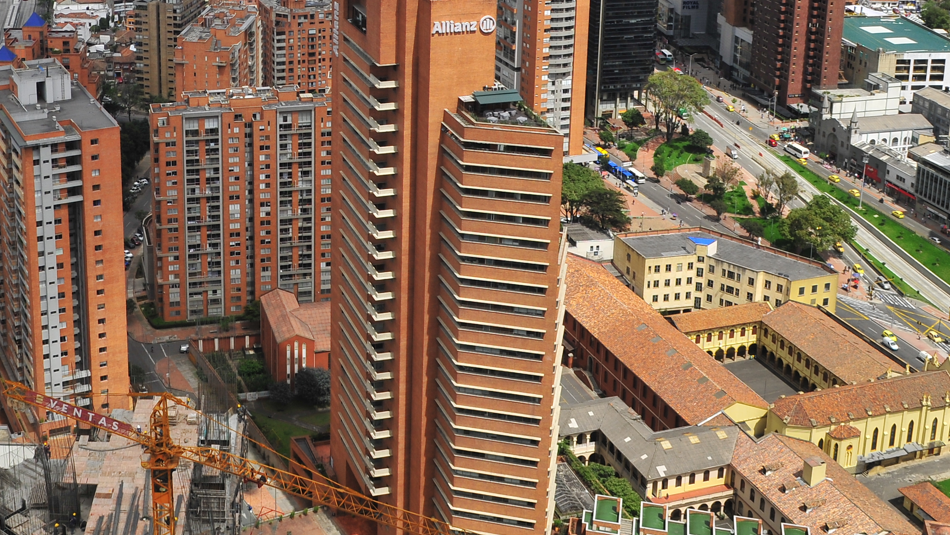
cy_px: -12
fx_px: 1285
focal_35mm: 51
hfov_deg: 39.6
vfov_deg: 22.5
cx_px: 254
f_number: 5.6
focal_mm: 17
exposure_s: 1/160
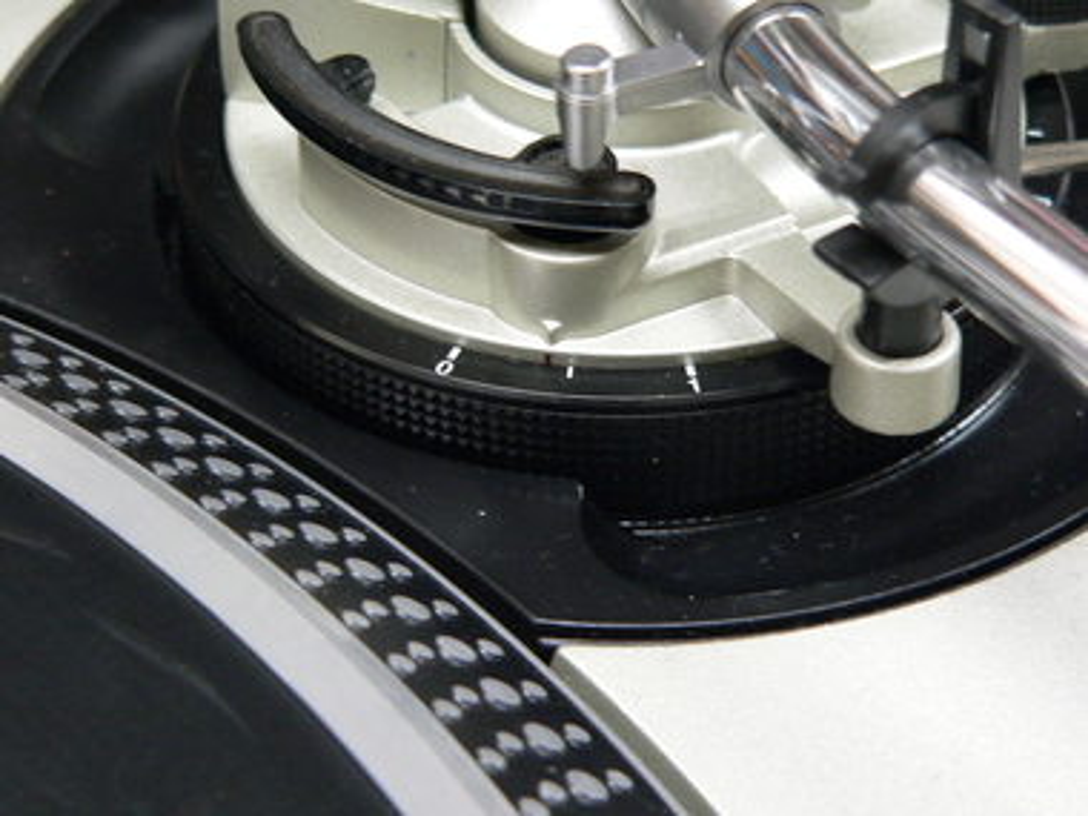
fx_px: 2860
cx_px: 544
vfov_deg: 16.2
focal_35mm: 91
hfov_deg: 21.5
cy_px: 408
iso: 200
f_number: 2.8
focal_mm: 15.2
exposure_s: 1/10
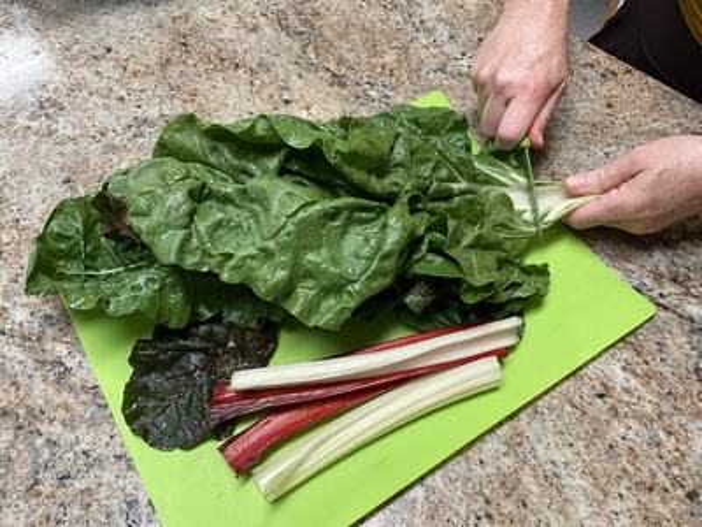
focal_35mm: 29
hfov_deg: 61.7
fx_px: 588
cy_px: 264
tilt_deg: -57.2
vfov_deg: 48.2
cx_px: 351
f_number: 1.8
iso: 100
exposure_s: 1/60
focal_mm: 3
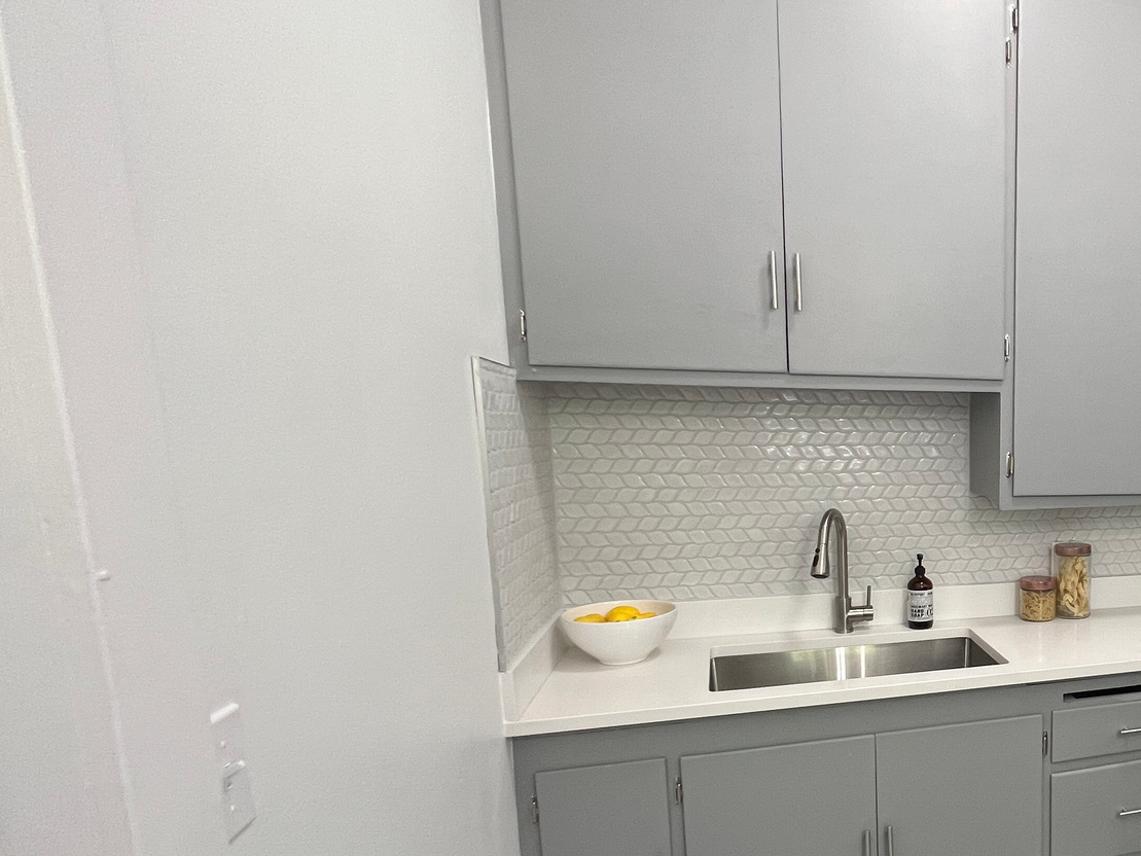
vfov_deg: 55.9
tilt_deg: -9.9
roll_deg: -0.7
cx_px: 1039
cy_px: 557
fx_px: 791
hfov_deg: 60.1
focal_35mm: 24
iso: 160
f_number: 1.8
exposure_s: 1/60
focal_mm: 1.57
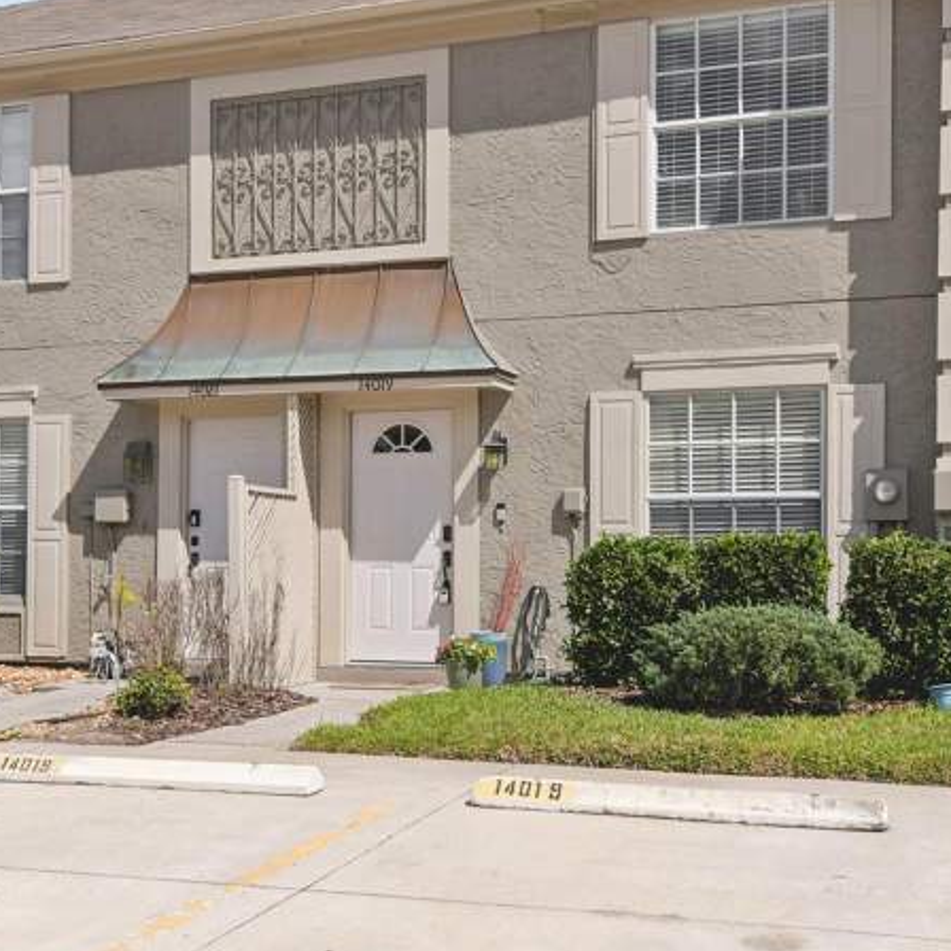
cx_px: 429
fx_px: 1461
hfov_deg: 36.0
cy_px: 413
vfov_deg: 36.0
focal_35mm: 47
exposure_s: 1/2000
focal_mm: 31
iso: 400
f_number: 8
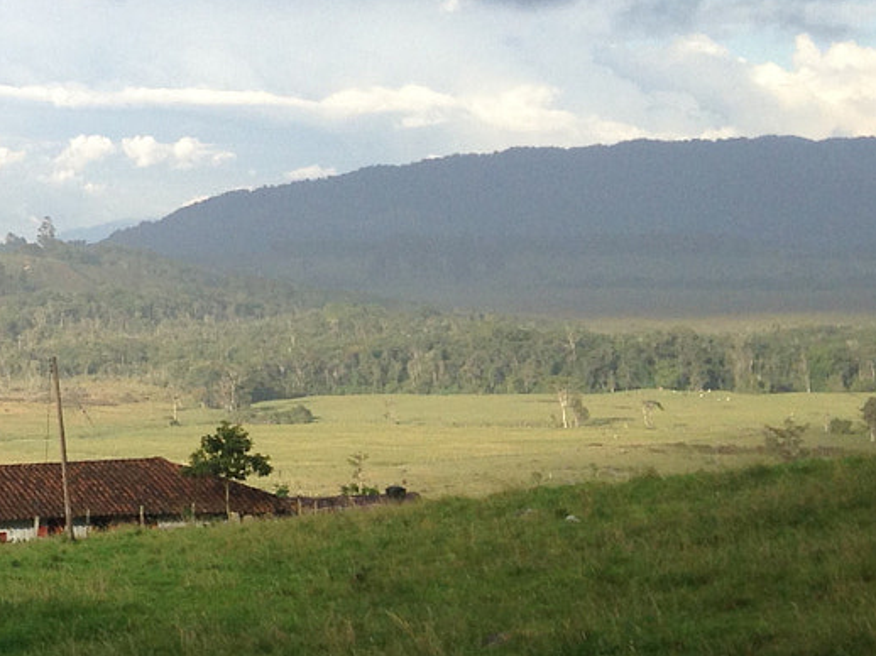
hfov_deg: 17.8
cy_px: 144
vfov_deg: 14.4
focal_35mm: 102
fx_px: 2580
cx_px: -318
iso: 50
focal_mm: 4.12
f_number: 2.4
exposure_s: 1/733
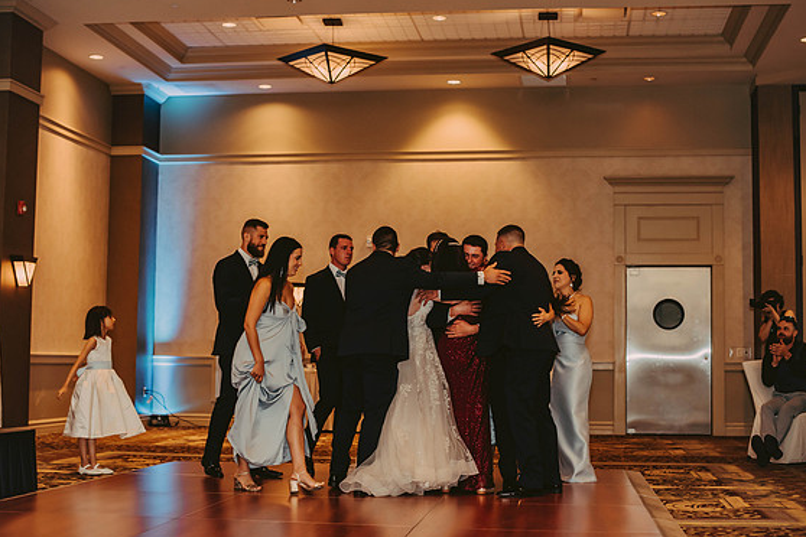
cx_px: 415
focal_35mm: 52
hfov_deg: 38.2
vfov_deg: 26.0
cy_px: 269
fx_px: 1164
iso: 800
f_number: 2.5
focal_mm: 50
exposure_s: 1/125
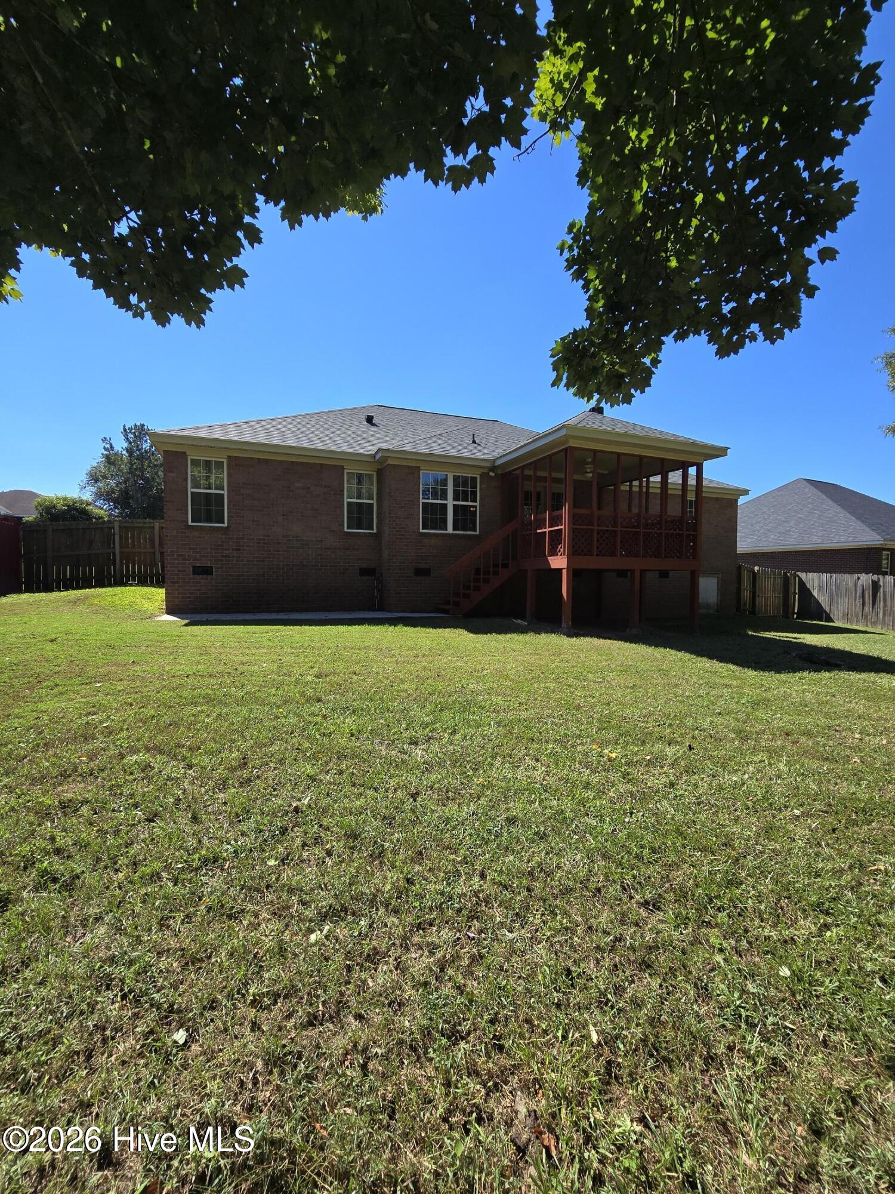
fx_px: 448
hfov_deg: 89.9
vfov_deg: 106.2
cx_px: 448
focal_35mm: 13
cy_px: 597
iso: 50
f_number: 2.2
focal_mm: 2.2
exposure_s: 1/1343
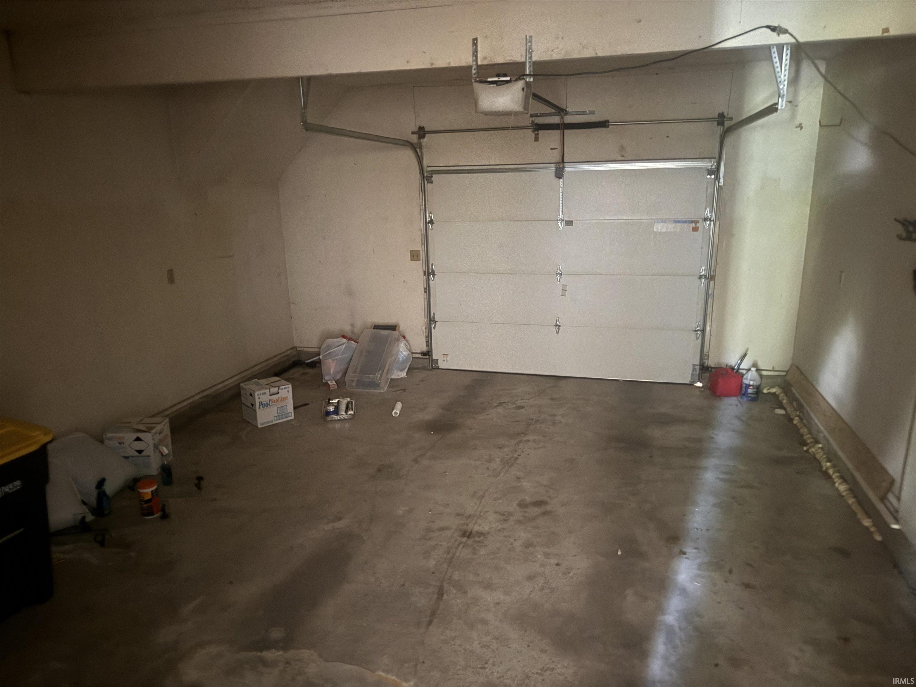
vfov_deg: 56.8
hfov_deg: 71.6
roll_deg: +1.1
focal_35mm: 24
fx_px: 635
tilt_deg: -14.0
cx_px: 458
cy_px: 344
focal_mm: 6.76
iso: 1250
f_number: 1.78
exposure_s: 1/2
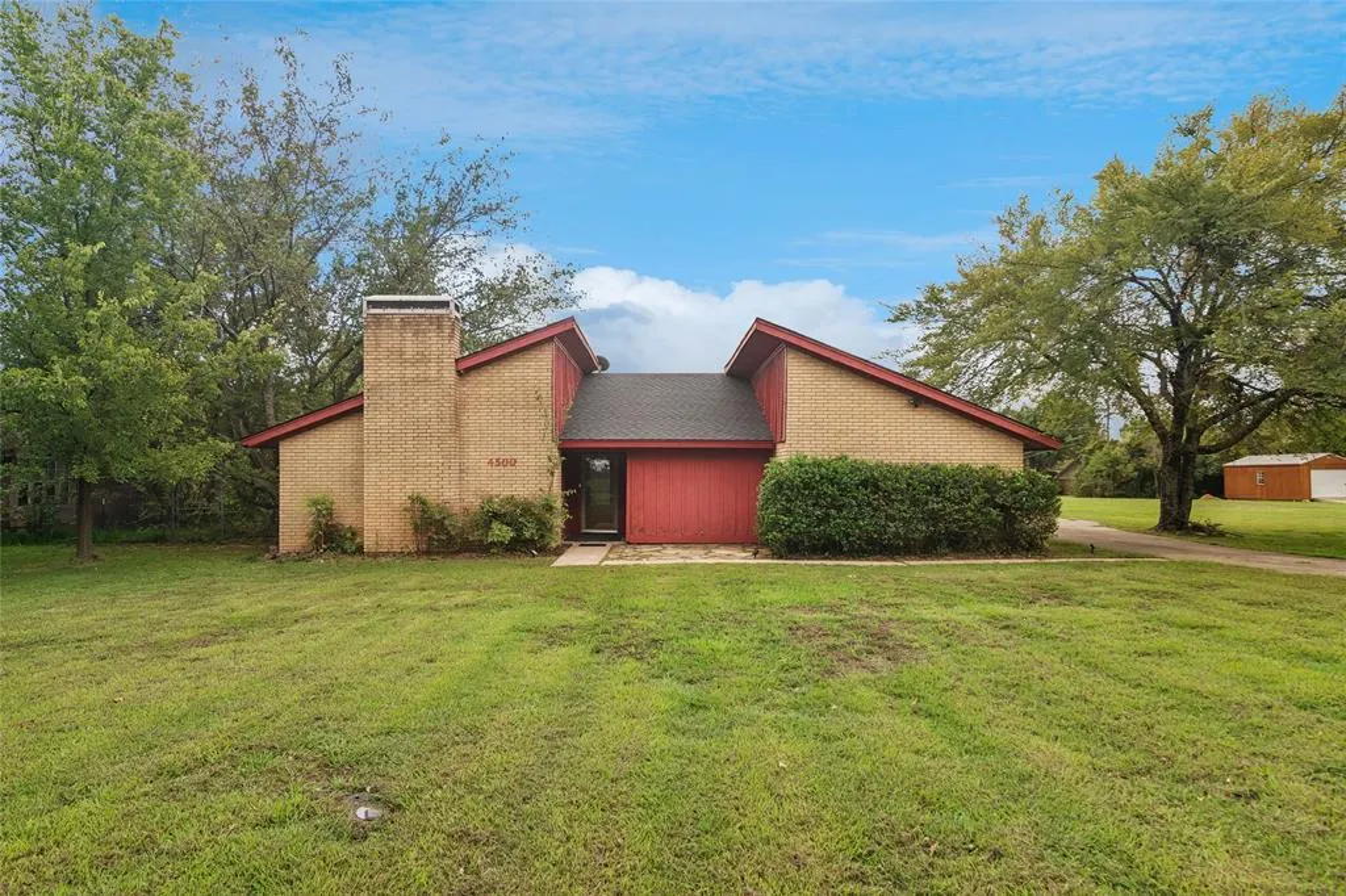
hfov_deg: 81.2
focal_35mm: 21
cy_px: 448
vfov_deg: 59.5
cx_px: 673
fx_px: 785
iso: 100
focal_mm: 14
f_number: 8
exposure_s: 1/160
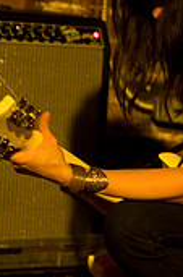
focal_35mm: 277
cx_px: 129
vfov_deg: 7.5
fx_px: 2125
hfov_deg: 4.9
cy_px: 154
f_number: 2.8
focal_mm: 70
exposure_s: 1/40
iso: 1000
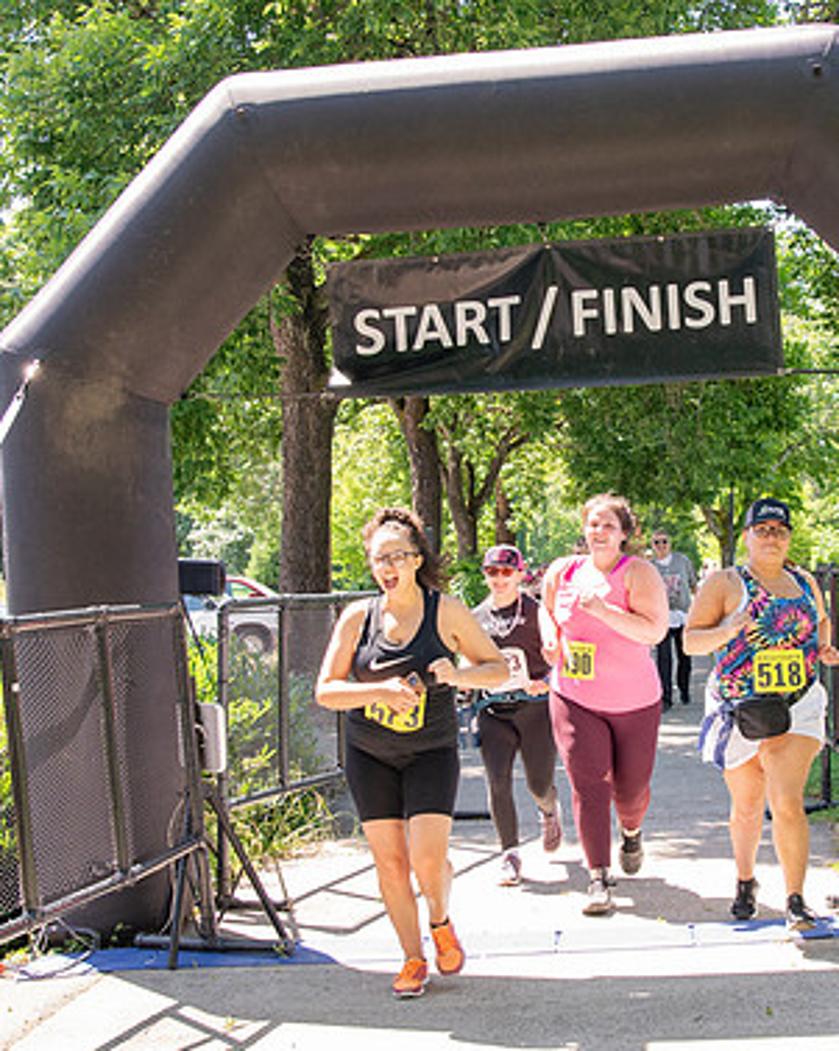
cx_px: 622
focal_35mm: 52
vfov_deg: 36.0
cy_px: 524
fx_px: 1616
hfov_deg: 28.7
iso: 500
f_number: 4
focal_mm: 24
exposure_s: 1/400
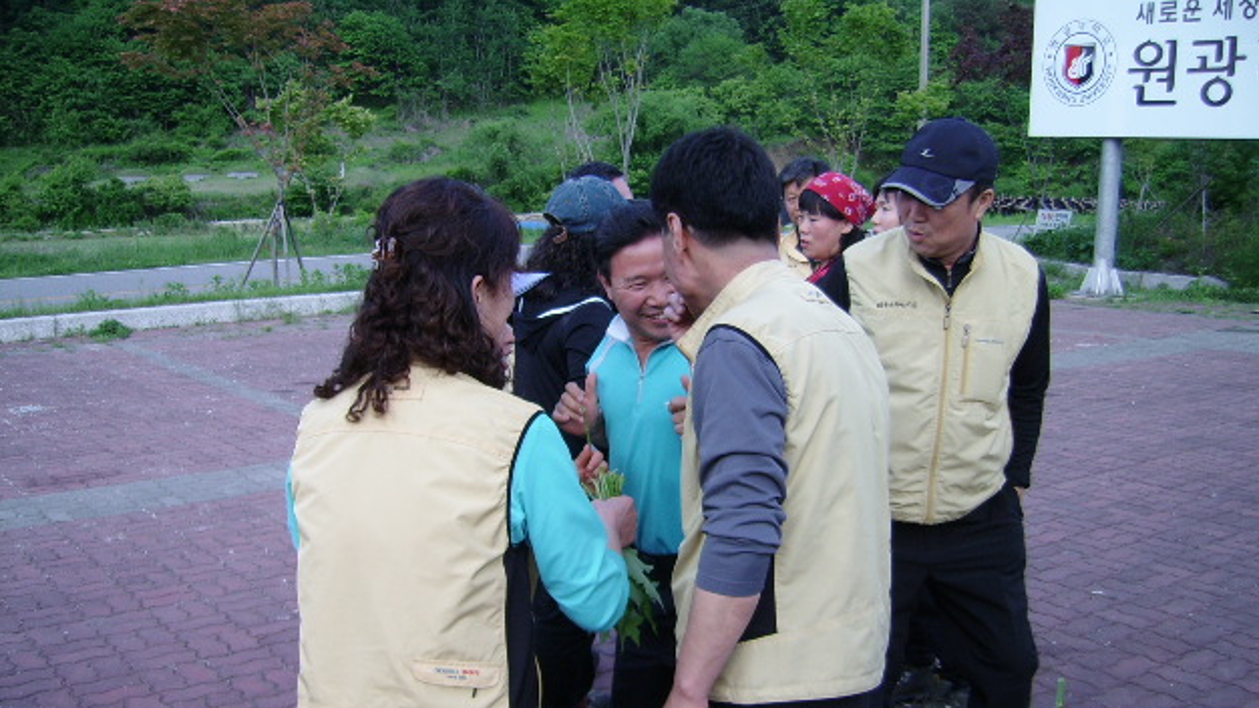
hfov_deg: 51.6
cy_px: 402
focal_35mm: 39
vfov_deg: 30.4
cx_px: 638
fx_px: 1302
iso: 100
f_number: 2.8
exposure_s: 1/176
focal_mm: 5.95
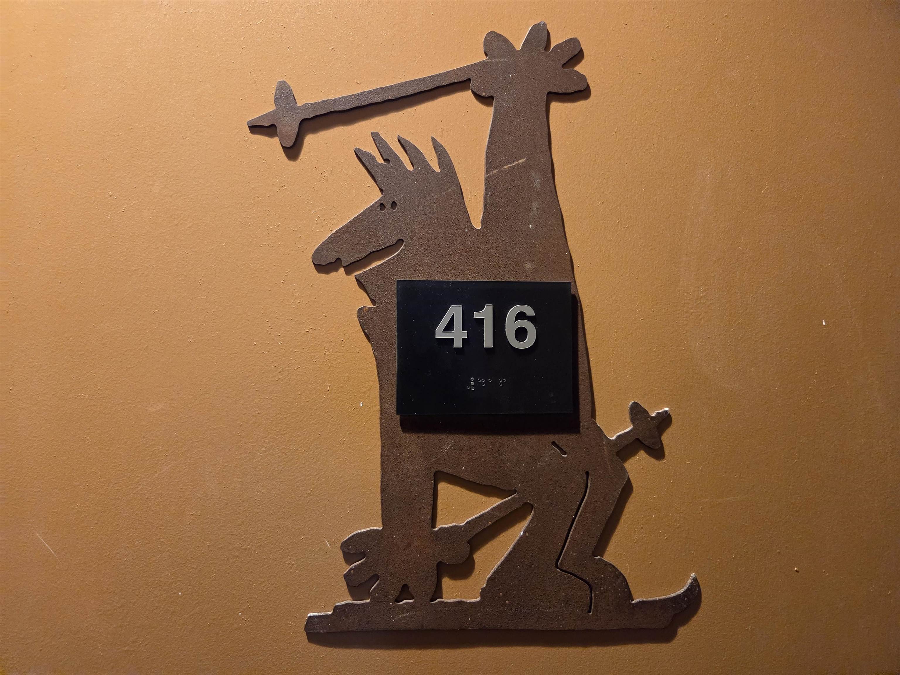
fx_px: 598
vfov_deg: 58.9
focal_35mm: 23
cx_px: 450
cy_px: 338
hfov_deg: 73.9
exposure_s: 1/120
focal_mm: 5.4
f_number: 1.8
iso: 1250
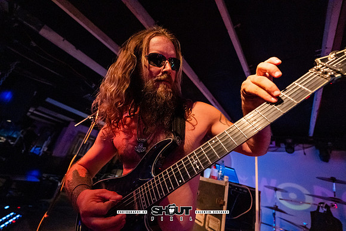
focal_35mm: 14
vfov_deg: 81.2
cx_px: 173
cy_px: 116
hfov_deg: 104.2
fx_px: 135
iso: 3200
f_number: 2.8
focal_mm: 14
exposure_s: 1/250
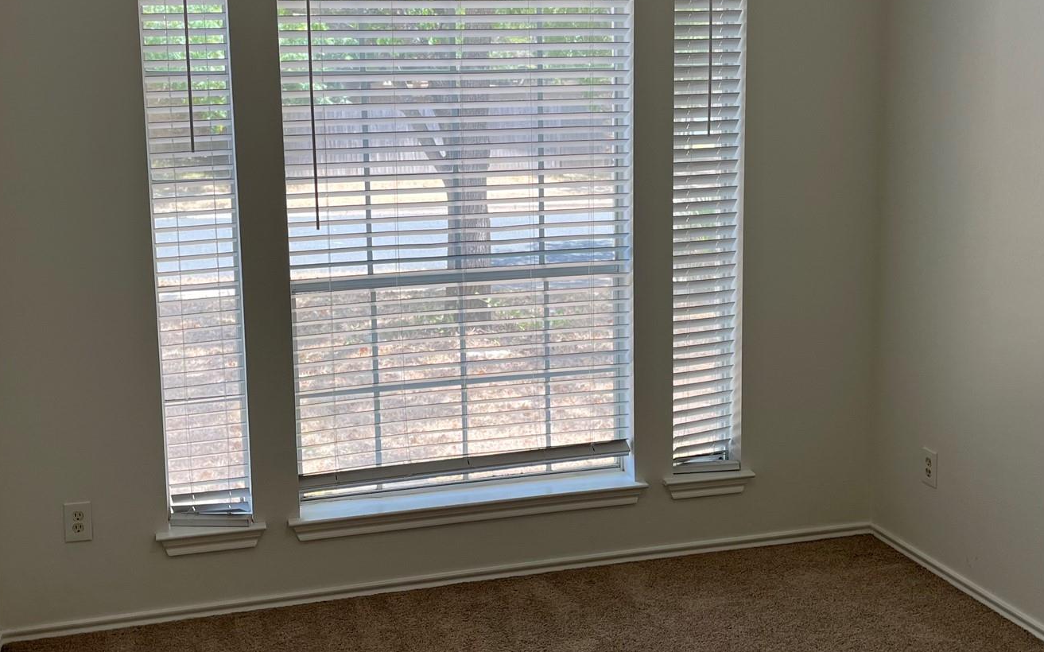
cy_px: 243
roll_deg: +1.2
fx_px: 1223
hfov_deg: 46.2
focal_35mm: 43
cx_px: 512
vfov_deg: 29.7
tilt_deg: -7.6
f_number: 1.6
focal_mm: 5.1
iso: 50
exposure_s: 1/120
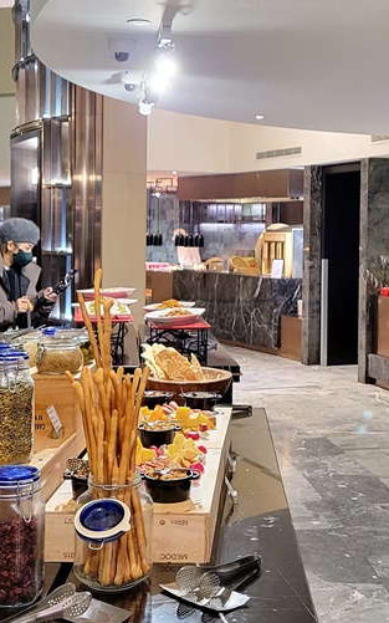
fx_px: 933
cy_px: 247
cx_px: 268
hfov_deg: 23.4
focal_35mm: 55
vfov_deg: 36.8
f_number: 1.8
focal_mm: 5.4
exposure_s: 1/40
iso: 500
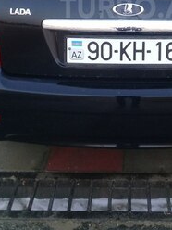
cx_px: 131
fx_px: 411
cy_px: 7
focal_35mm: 62
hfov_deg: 23.4
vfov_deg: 29.4
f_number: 2.2
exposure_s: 1/50
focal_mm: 3.3
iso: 50
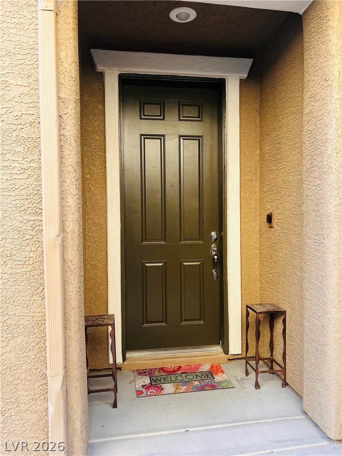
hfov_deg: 53.1
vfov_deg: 67.3
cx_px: 171
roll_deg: +1.4
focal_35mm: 26
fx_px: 343
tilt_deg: -0.7
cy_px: 228
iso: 80
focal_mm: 5.1
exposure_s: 1/122
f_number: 1.6
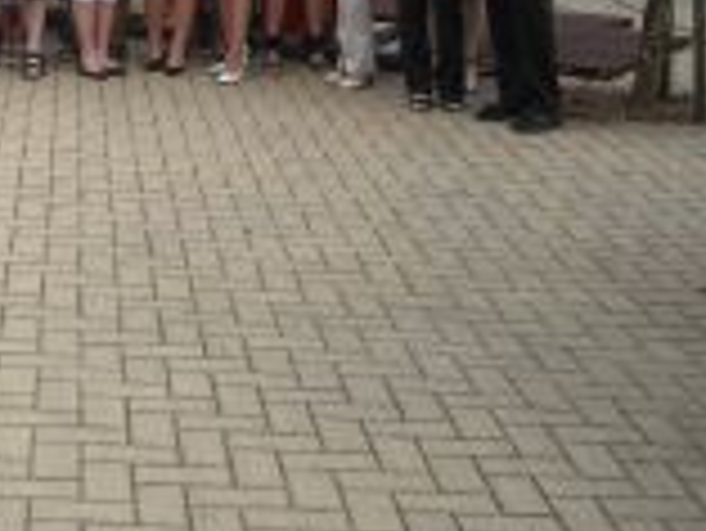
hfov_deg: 20.3
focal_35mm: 89
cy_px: -104
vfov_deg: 16.0
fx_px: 1817
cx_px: -180
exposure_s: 1/141
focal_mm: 5.7
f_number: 2.8
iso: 64
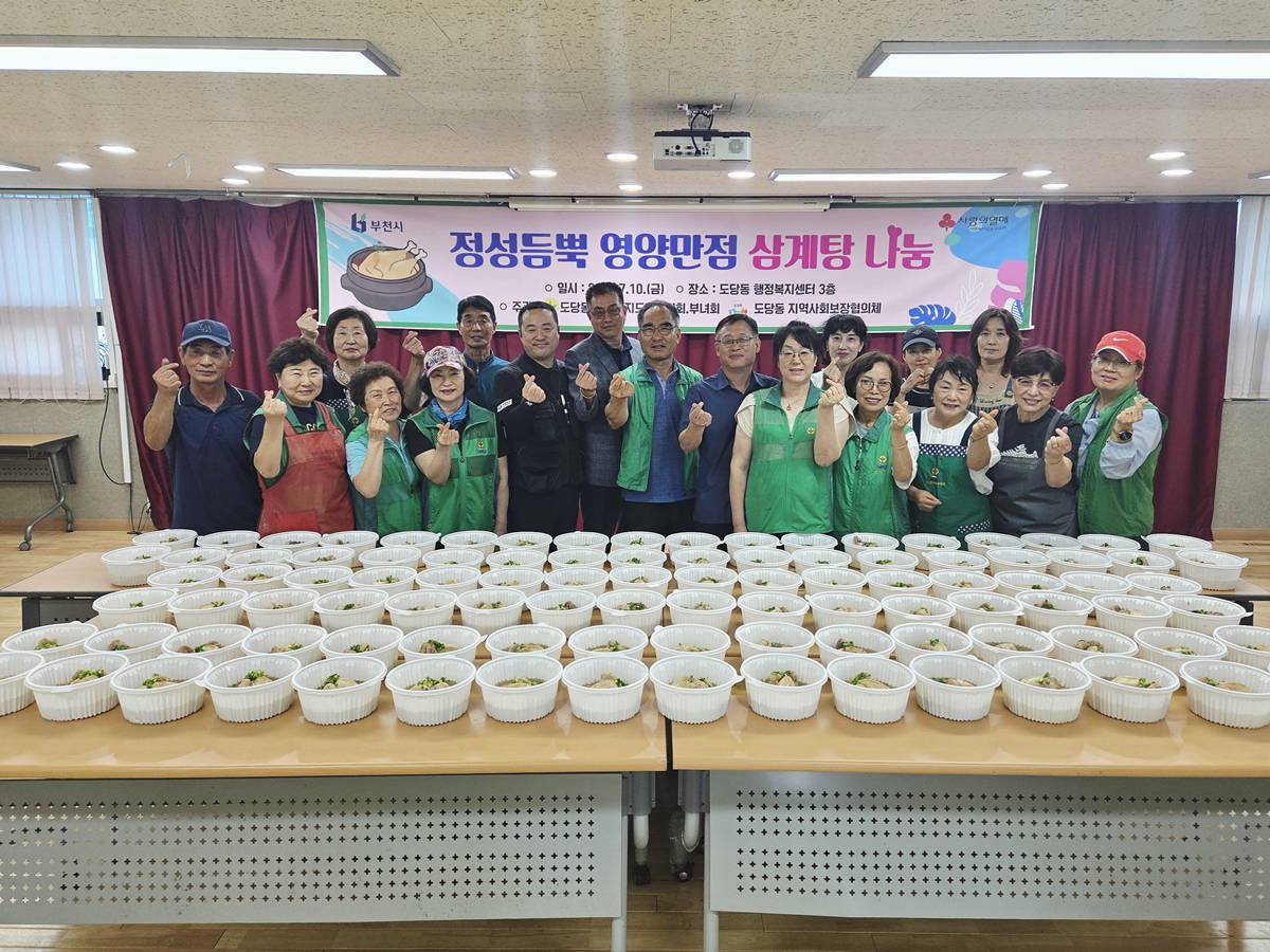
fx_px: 844
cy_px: 476
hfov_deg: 73.9
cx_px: 635
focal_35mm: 23
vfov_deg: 58.9
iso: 50
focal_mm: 5.4
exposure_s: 1/120
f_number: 1.8
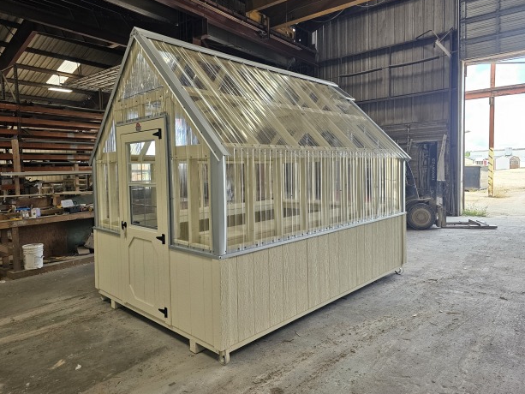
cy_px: 194
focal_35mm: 24
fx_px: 364
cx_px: 254
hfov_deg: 71.6
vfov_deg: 56.8
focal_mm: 6.3
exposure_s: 1/180
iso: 125
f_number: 1.7
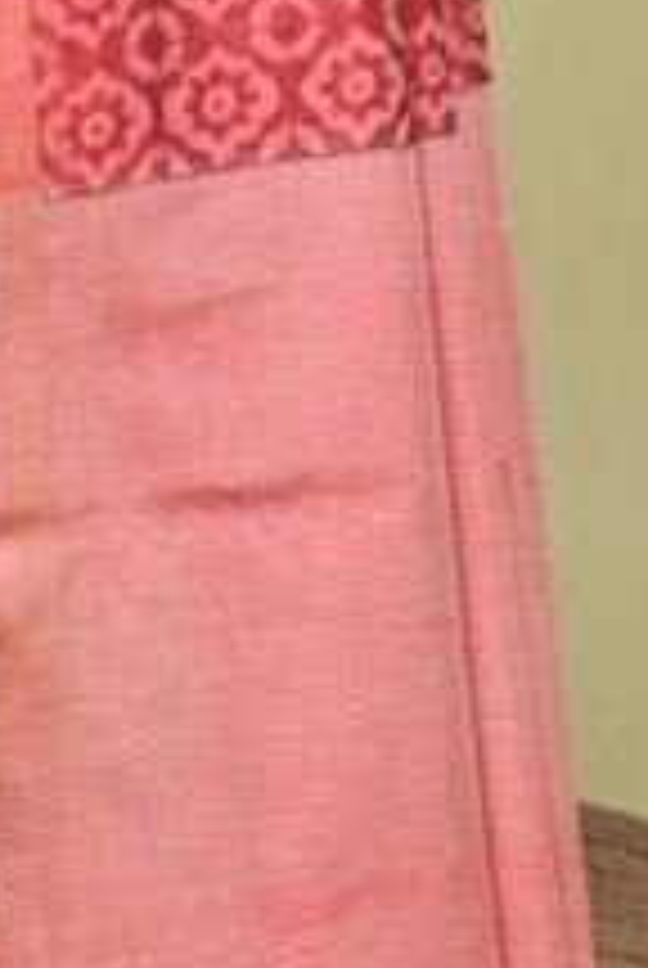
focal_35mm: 355
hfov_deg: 3.9
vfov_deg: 5.7
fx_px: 9554
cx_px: -148
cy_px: -527
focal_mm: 85
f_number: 8
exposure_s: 1/160
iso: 400
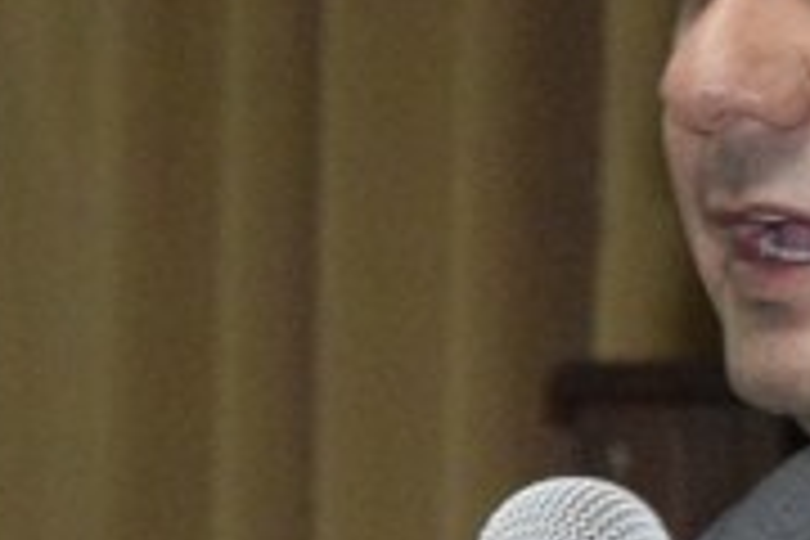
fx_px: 8999
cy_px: 578
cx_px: 886
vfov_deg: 3.4
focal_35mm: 400
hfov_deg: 5.1
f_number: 5.3
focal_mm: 48
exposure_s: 1/100
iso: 6400
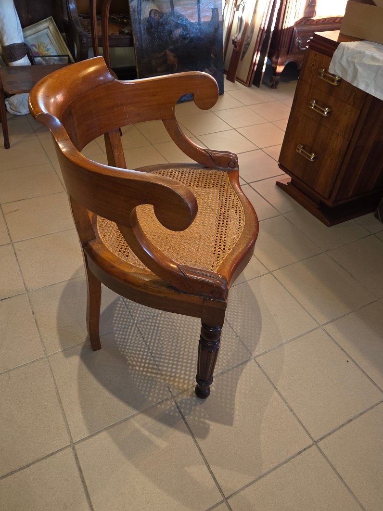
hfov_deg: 53.0
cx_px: 191
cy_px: 242
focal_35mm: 26
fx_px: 384
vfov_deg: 67.3
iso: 80
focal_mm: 5.4
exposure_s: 1/50
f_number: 1.8
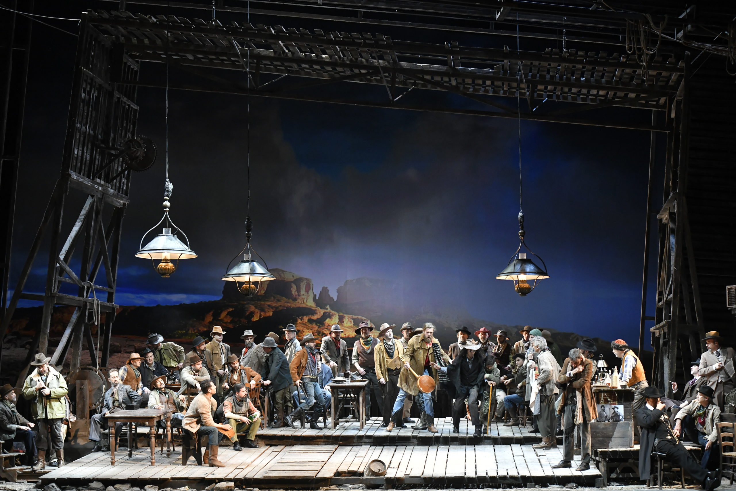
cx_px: 368
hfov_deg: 28.8
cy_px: 246
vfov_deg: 19.5
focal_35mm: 70
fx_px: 1431
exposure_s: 1/160
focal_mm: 70
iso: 4000
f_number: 4
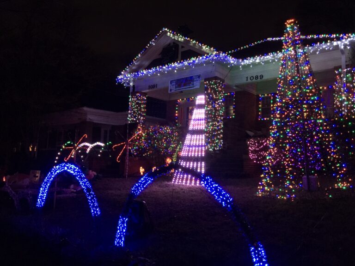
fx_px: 297
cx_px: 178
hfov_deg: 61.7
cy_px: 133
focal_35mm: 29
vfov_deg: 48.2
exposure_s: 1/4
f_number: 2.2
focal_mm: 4.15
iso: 160
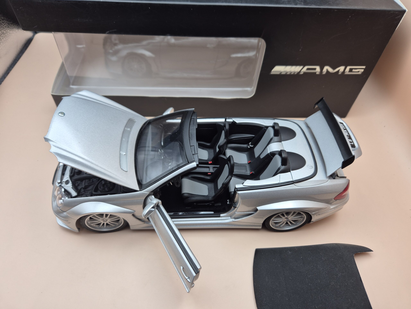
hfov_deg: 73.9
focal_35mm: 23
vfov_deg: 58.9
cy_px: 154
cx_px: 206
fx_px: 273
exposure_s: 1/53
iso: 32
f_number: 1.8
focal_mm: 5.4
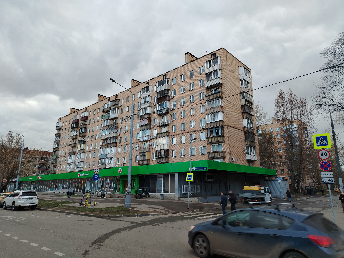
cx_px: 172
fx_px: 239
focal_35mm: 24
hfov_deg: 71.6
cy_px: 129
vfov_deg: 56.8
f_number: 1.75
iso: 100
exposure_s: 1/144
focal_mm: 5.25
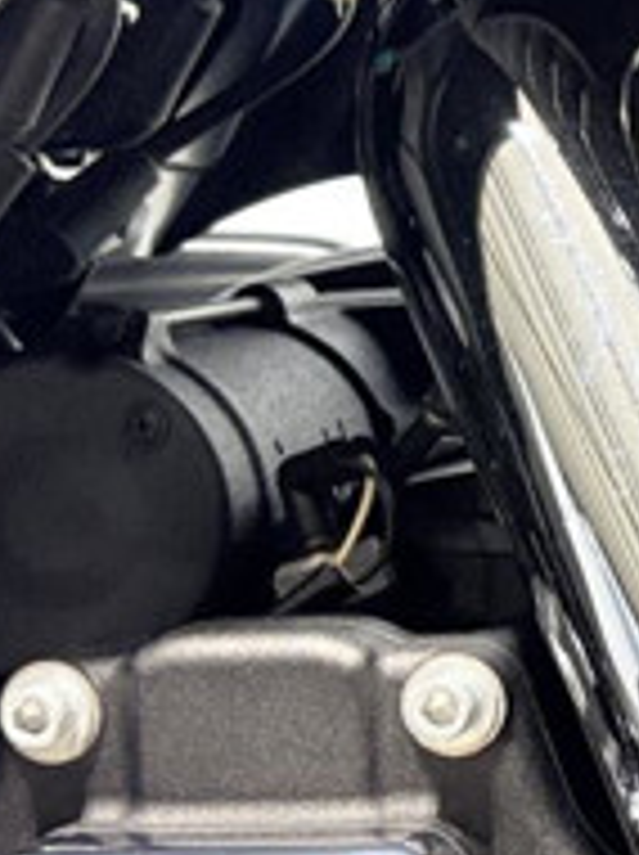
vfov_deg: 13.5
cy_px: 418
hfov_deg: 9.4
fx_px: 3602
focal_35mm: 146
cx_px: 1366
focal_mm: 5.96
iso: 160
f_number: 1.6
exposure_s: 1/60
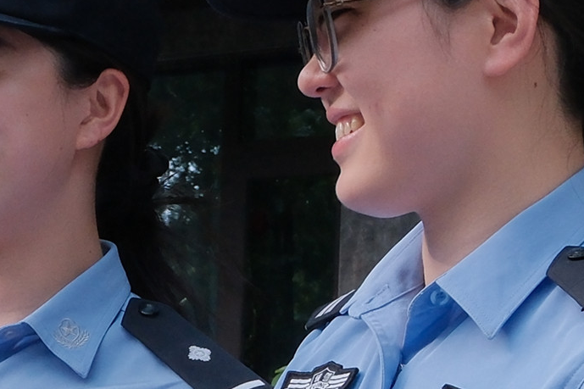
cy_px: 307
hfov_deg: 11.0
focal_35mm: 183
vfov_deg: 7.5
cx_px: -133
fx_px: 2968
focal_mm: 23.5
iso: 1000
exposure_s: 1/400
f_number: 9
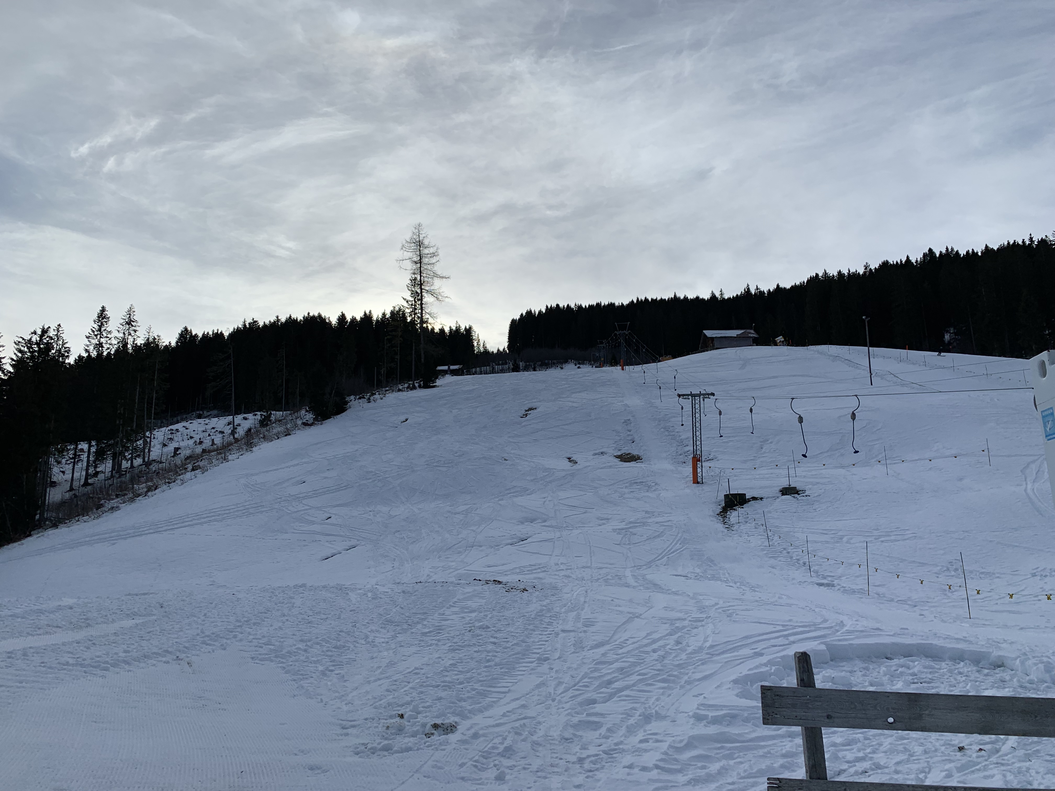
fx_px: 792
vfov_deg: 53.1
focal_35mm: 26
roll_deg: +1.6
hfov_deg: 67.3
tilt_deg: +12.3
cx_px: 528
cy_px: 396
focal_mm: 4.25
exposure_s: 1/5128
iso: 25
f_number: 1.8
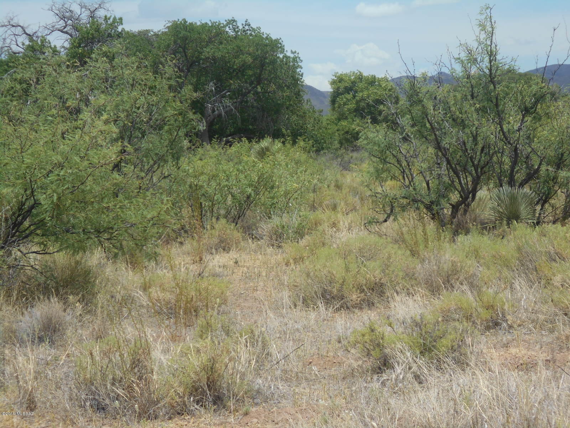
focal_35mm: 98
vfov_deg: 15.1
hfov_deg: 20.0
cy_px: 214
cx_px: 285
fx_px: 1614
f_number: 5.5
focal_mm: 17.6
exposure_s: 1/500
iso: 80
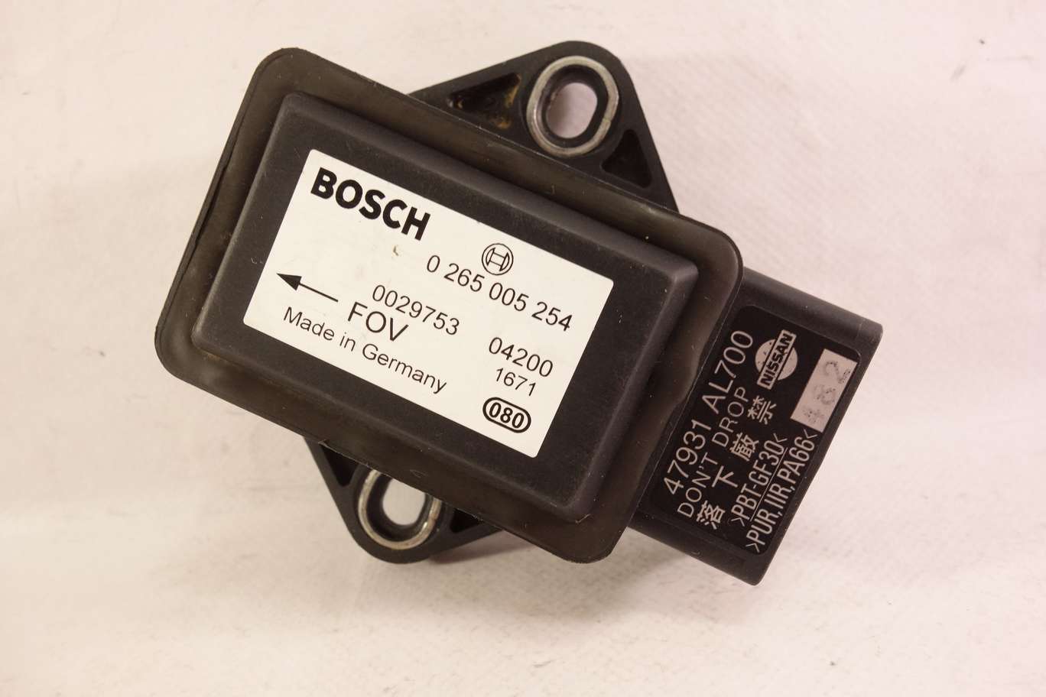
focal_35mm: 28
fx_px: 813
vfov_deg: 46.4
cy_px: 348
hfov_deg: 65.5
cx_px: 523
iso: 1000
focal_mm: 10.4
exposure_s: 1/30
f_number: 7.1
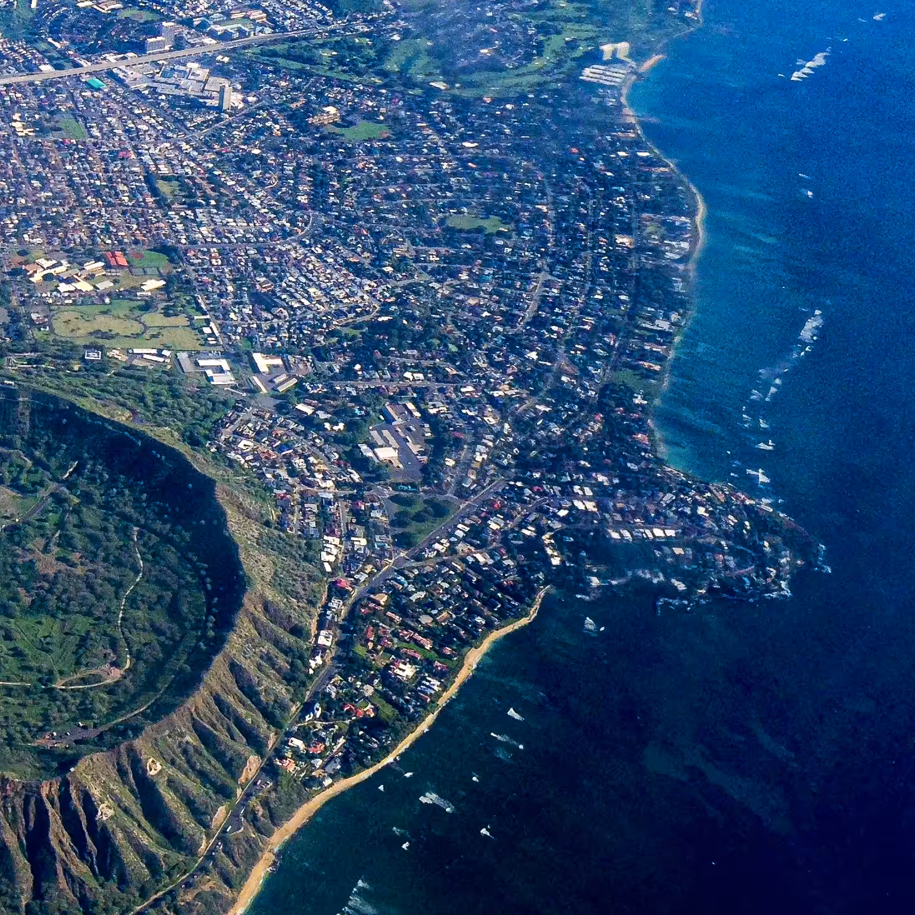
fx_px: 1944
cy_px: 262
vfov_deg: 26.2
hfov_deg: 25.4
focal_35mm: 65
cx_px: 37
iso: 50
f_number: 2.4
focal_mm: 4.12
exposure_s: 1/700
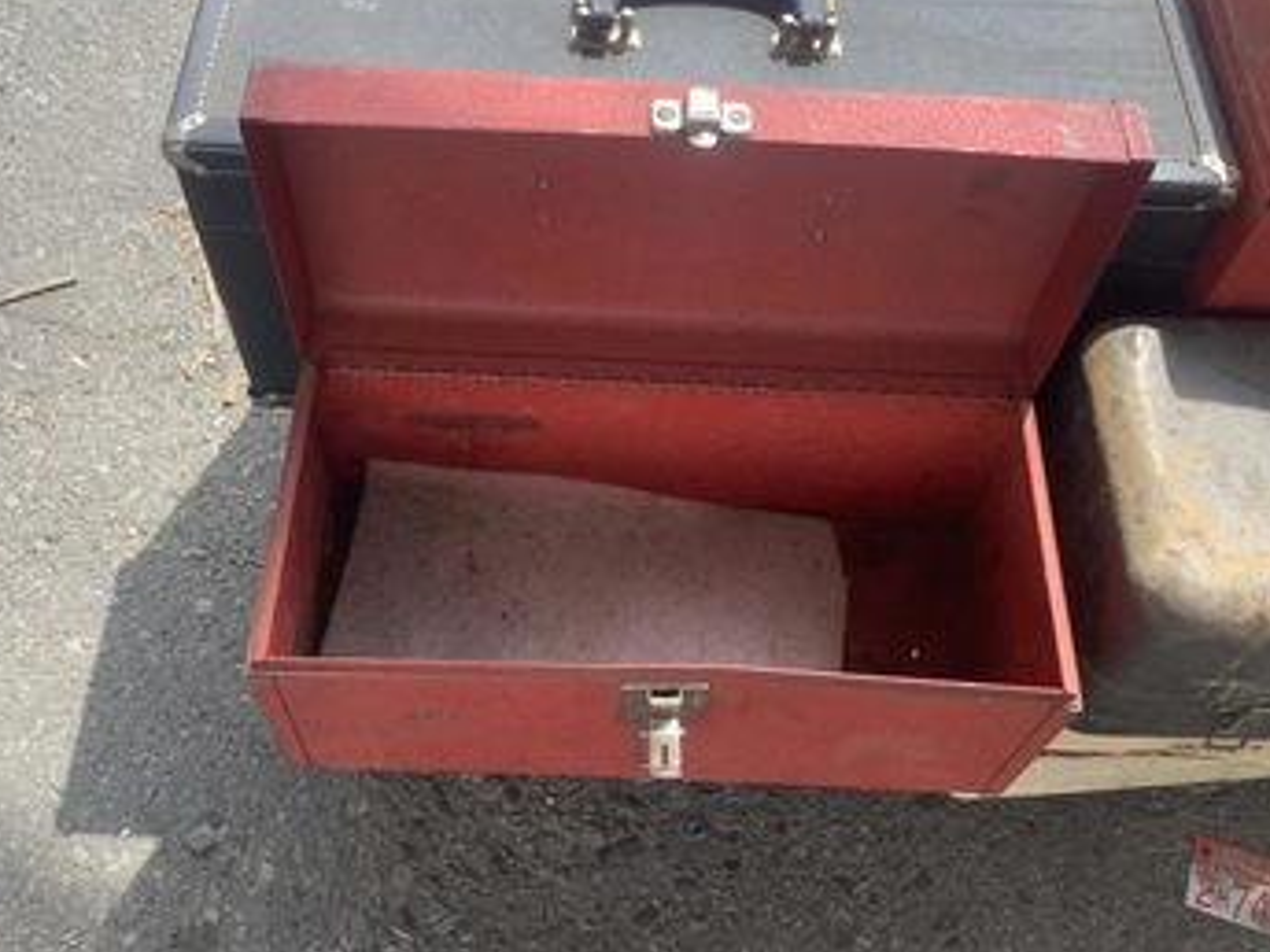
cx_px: 620
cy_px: 446
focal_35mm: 36
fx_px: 1321
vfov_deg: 39.6
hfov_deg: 51.3
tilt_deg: -57.4
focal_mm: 3.3
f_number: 2.4
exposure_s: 1/162
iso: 25
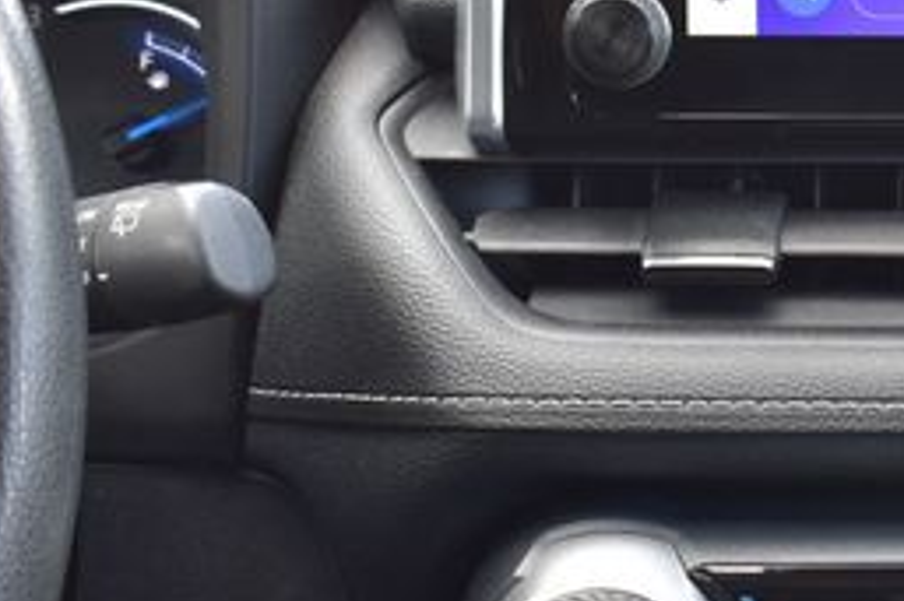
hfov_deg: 20.7
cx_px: 1017
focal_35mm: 93
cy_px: 281
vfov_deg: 14.6
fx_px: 2340
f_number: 7.1
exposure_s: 1/30
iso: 400
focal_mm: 25
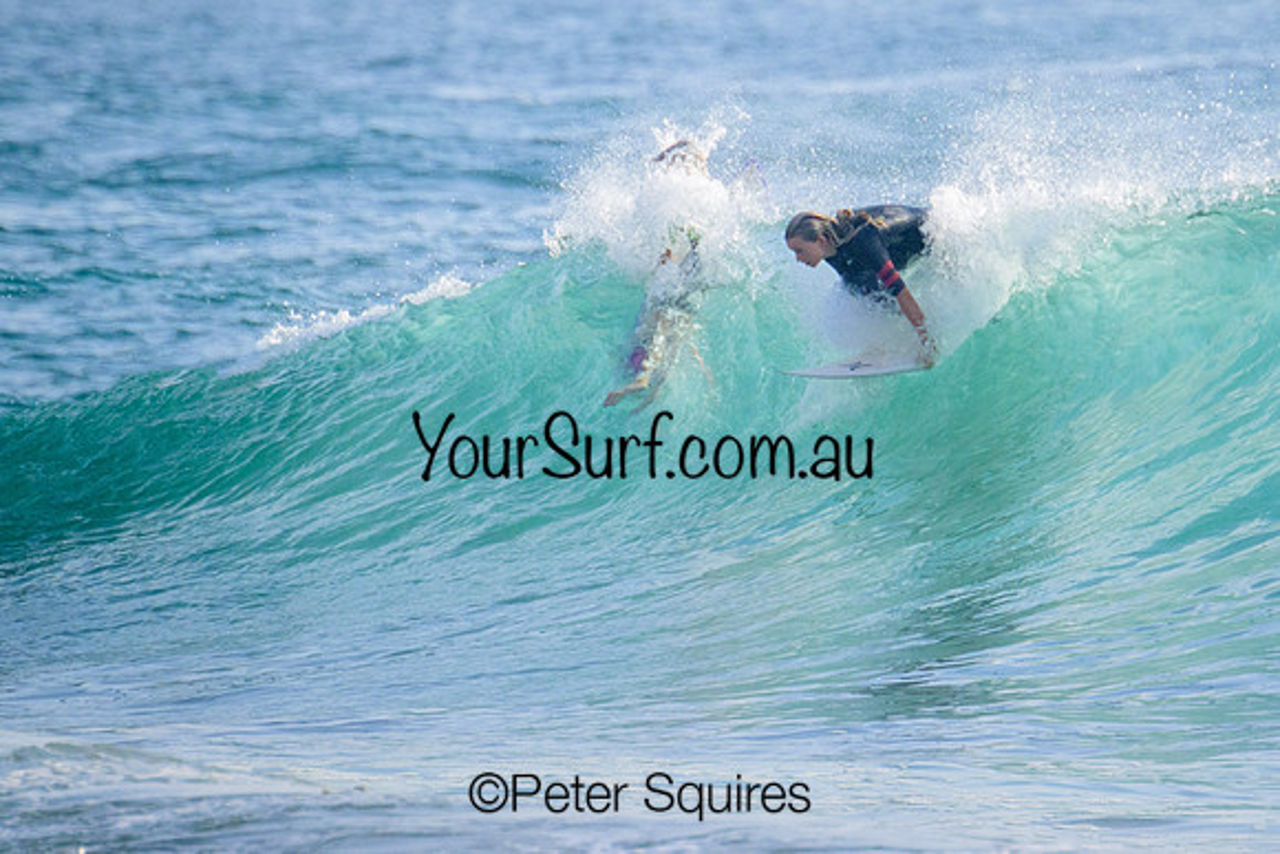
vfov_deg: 1.3
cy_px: 322
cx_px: 877
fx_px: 38968
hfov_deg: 1.9
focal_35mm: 1096
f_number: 13
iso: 1600
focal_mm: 800
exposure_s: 1/2000
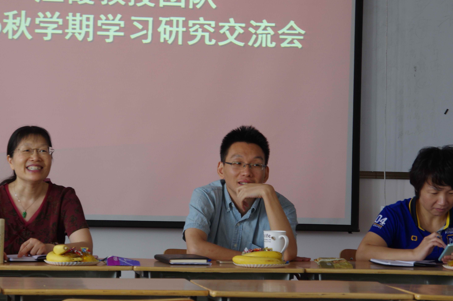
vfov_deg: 8.7
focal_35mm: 157
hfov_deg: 13.1
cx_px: 175
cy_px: 107
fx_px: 1974
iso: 200
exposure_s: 1/20
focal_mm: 75
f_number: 5.6
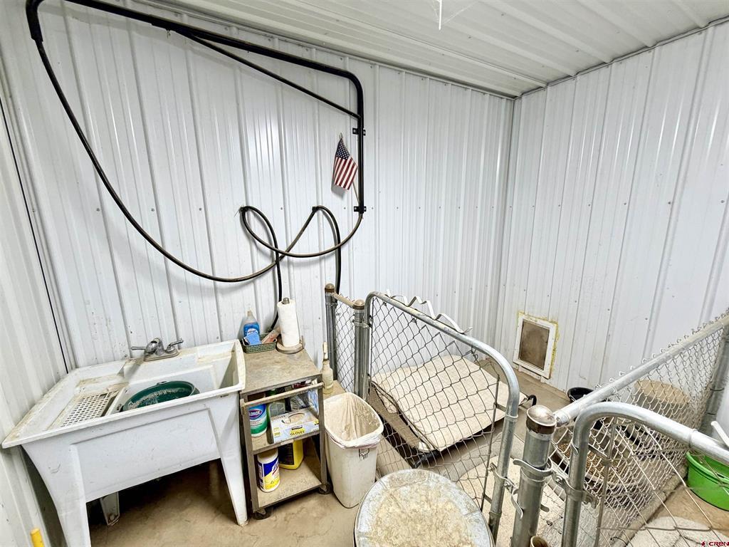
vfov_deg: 85.7
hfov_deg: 102.1
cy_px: 274
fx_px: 295
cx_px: 364
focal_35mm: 14
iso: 125
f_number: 2.2
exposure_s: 1/120
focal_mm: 2.22
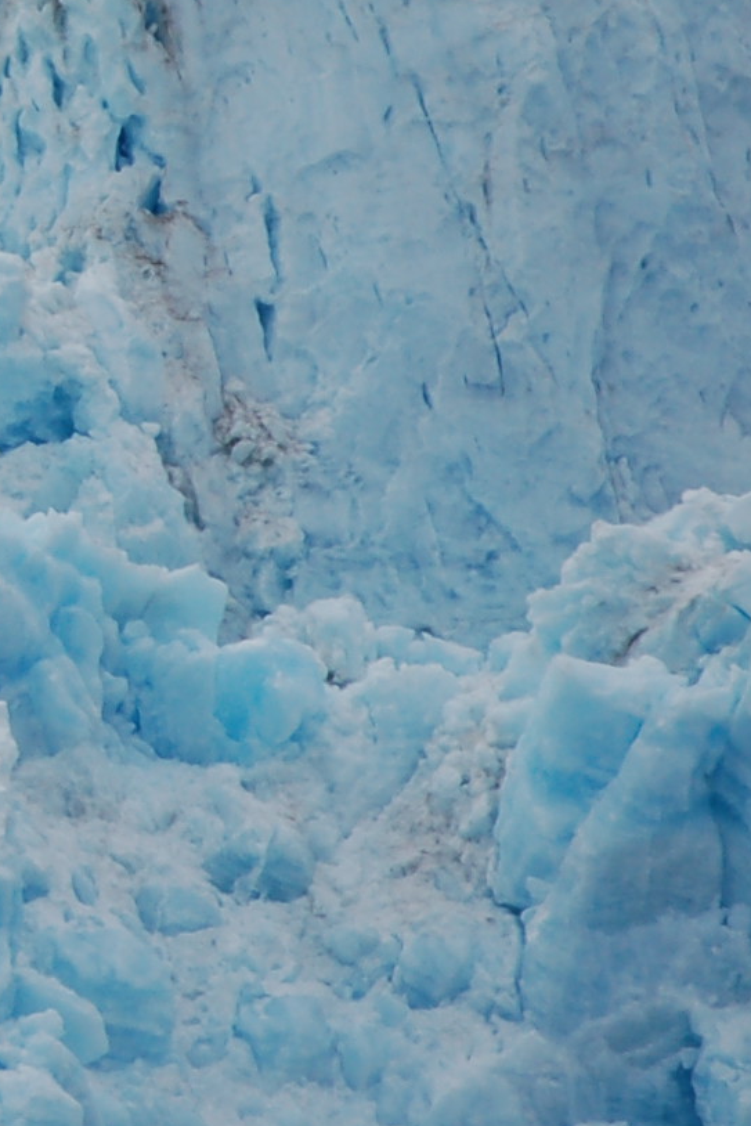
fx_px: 34654
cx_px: -772
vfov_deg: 1.9
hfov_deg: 1.2
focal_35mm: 1108
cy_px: 192
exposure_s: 1/2000
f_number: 5.6
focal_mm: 200
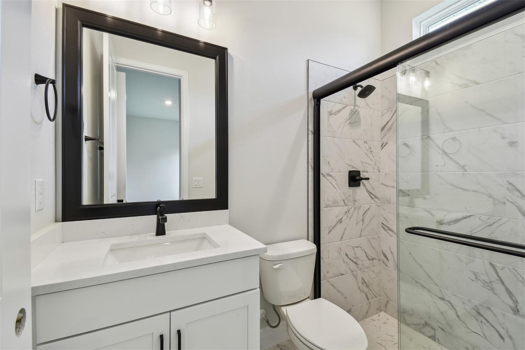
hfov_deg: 100.4
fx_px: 219
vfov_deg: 77.3
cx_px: 262
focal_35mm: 15
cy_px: 175
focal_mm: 10
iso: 100
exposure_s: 1/4
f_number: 7.1
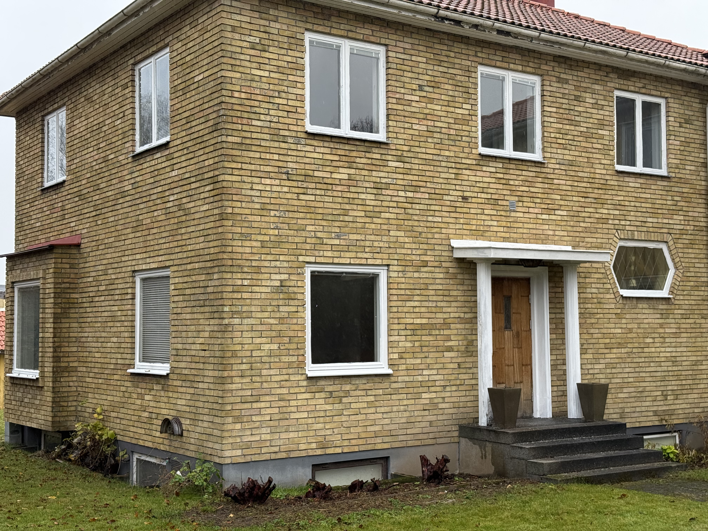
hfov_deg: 39.7
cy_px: 266
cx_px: 354
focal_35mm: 48
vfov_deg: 30.3
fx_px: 982
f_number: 1.78
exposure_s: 1/382
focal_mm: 6.76
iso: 100
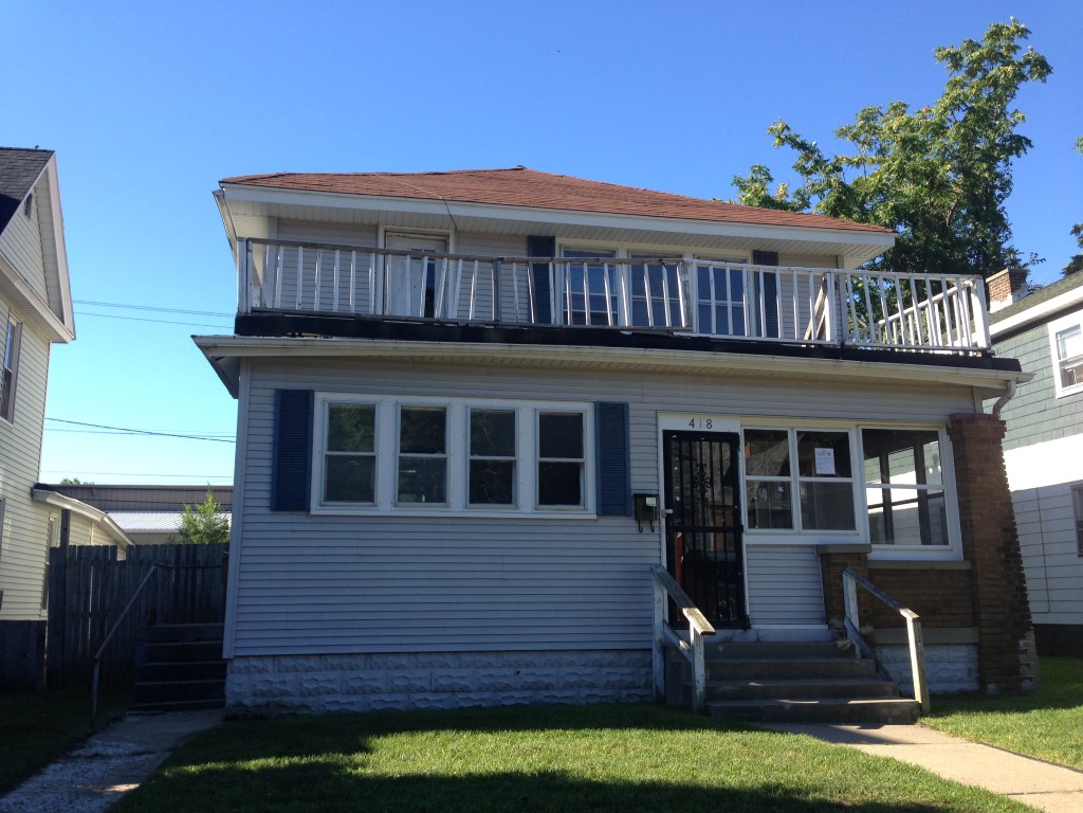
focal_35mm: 33
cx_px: 542
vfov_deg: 42.9
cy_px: 406
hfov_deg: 55.4
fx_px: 1032
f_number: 2.4
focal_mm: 4.13
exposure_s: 1/521
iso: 50
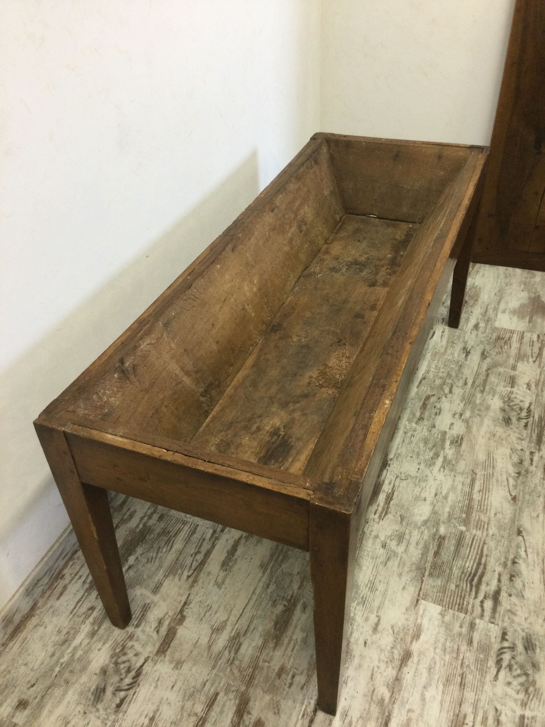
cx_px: 272
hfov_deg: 45.4
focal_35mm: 31
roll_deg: +4.0
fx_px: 651
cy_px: 364
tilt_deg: -38.0
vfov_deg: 58.4
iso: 64
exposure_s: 1/33
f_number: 2.4
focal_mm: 3.3
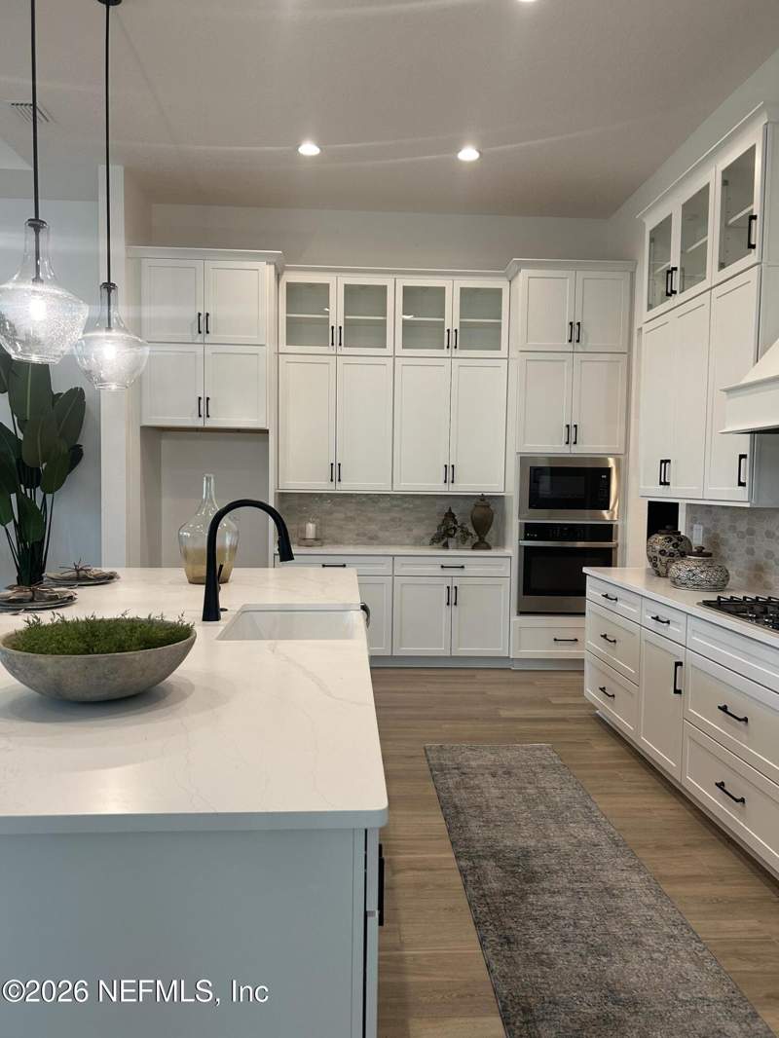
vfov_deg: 67.3
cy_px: 519
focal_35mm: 26
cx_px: 390
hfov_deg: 53.1
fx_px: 780
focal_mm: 5.7
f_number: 1.5
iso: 100
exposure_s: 1/120
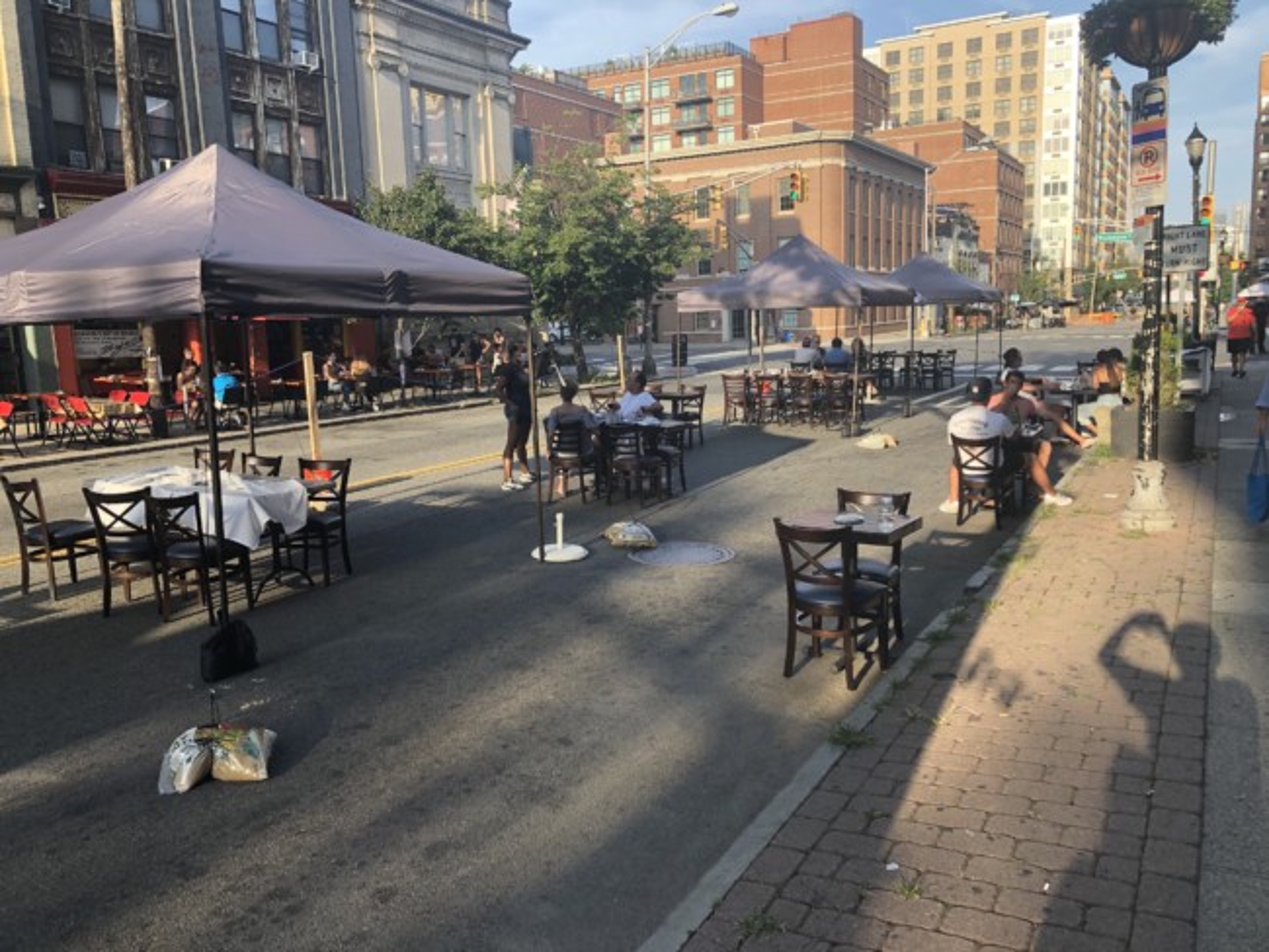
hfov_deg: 63.4
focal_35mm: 28
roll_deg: +0.7
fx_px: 1027
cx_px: 634
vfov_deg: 49.8
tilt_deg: -10.3
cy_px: 476
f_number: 1.8
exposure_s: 1/486
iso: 25
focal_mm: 3.99
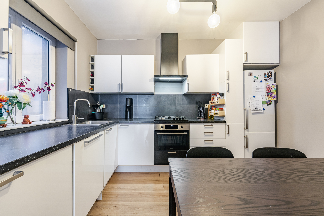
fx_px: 126
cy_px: 108
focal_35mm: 14
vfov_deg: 81.2
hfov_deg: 104.3
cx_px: 162
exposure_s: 1/6
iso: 250
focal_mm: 14
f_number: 11
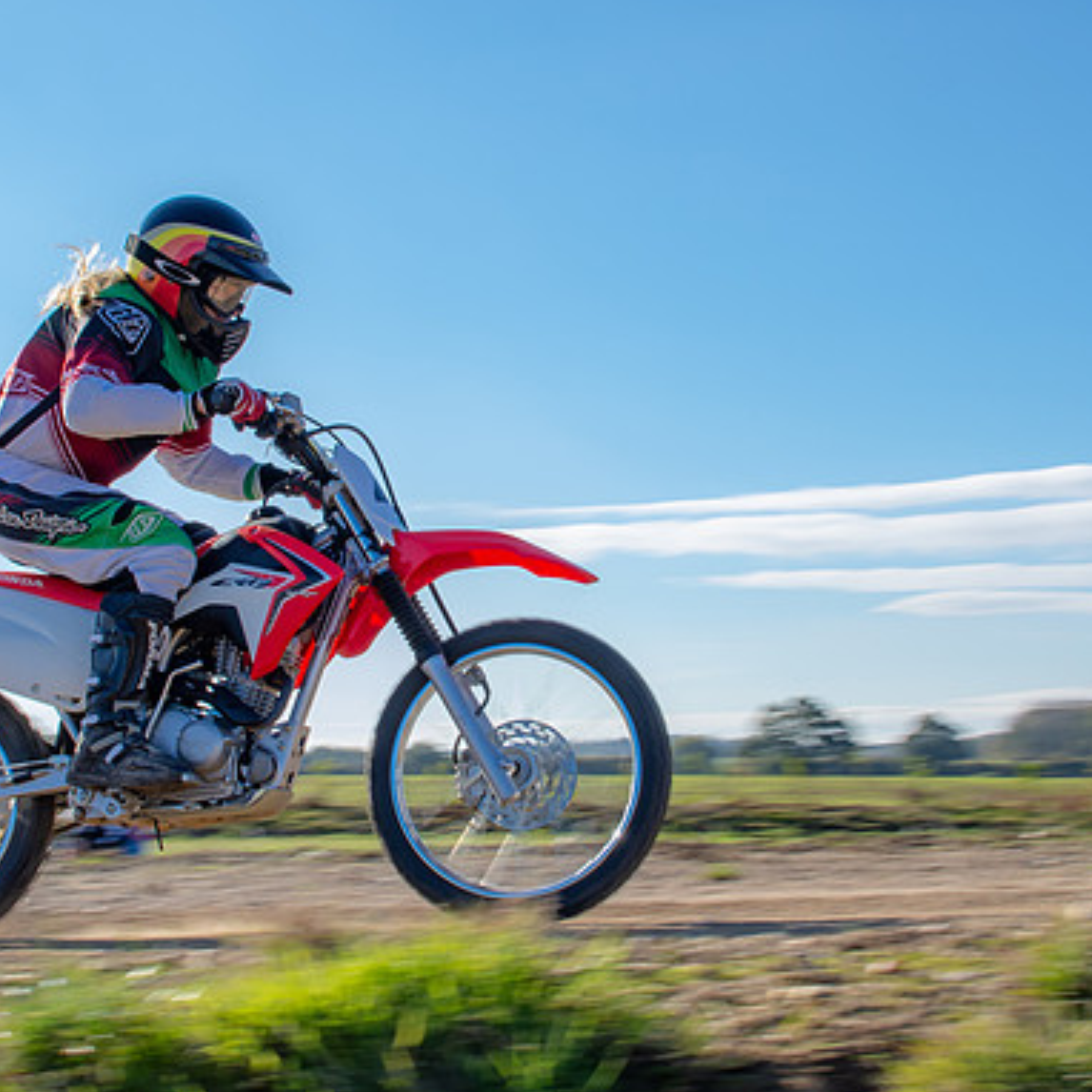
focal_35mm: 80
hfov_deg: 21.6
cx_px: 441
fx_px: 2855
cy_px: 520
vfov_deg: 21.7
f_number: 11
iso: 200
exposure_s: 1/160
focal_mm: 35
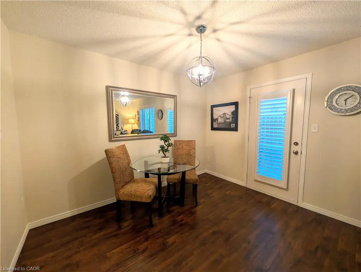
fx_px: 125
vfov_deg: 94.6
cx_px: 180
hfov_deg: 110.5
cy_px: 136
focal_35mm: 12
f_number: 1.7
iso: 95
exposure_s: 1/40
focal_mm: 2.02
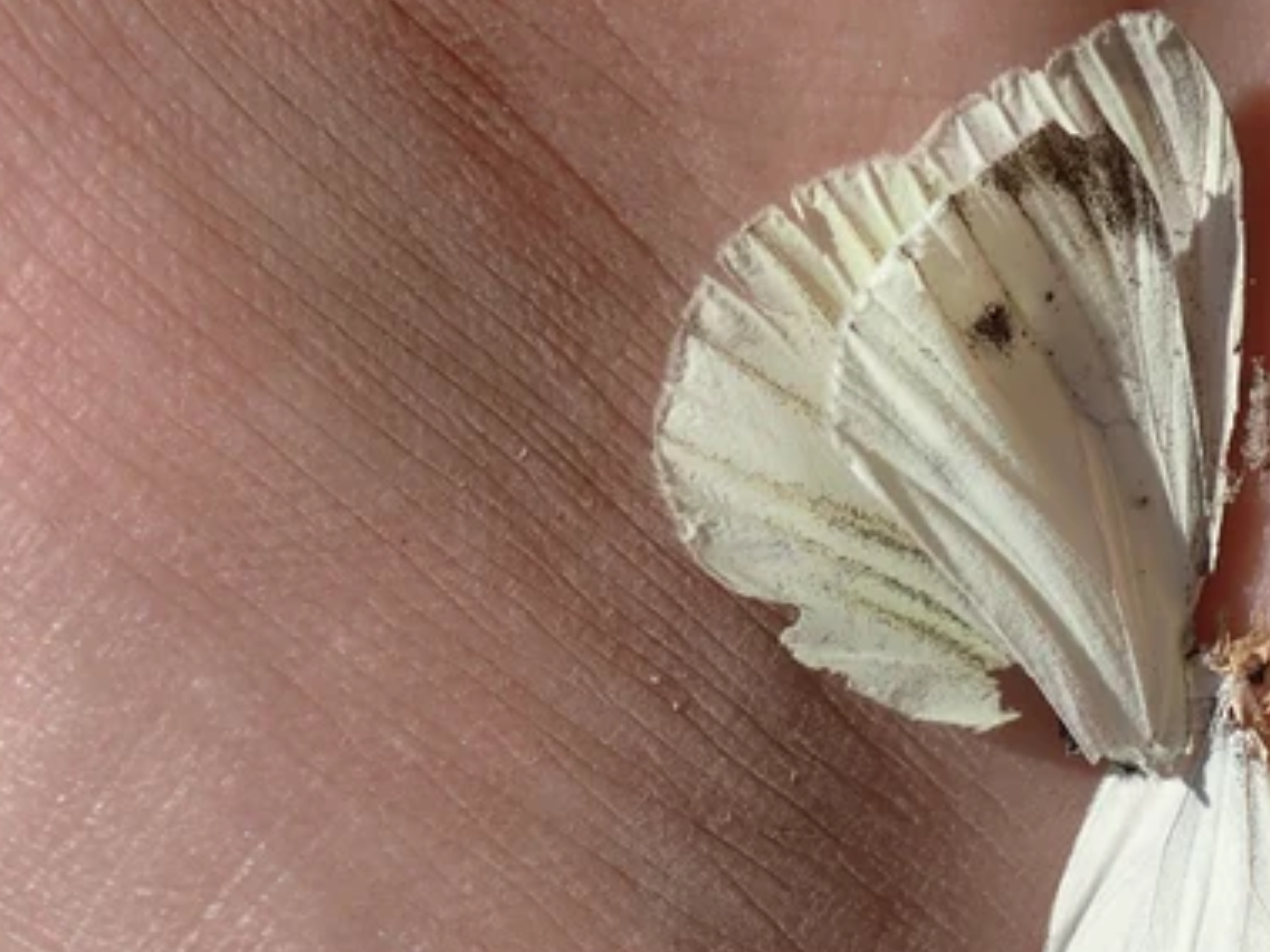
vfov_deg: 15.1
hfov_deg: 19.8
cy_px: 570
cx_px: 1022
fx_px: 3594
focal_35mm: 98
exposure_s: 1/160
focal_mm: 10.35
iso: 100
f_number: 14
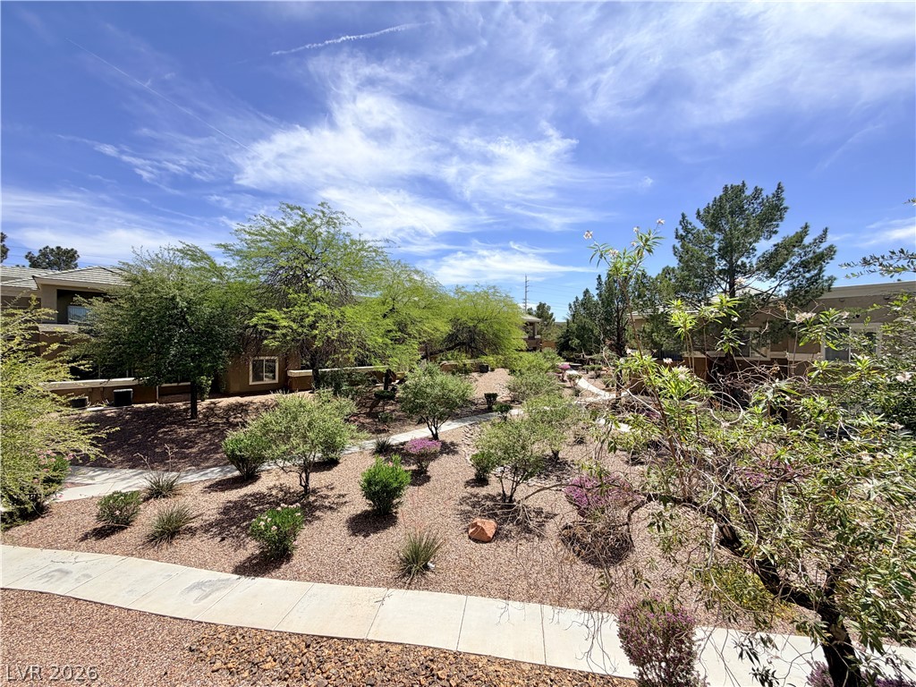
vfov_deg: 85.7
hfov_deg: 102.1
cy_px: 344
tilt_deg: +0.9
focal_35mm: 14
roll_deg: +0.7
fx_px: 370
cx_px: 458
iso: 20
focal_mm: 2.22
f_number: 2.2
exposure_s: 1/1125
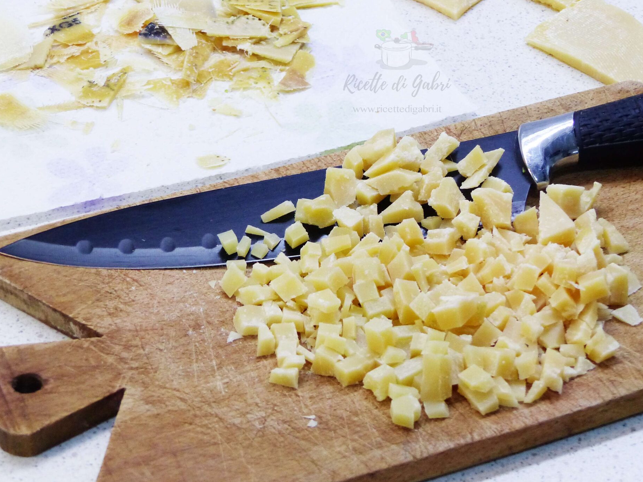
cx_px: 332
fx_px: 1709
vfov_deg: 16.0
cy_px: 196
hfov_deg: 21.3
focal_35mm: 92
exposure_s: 1/60
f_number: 2.8
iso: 320
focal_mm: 11.9
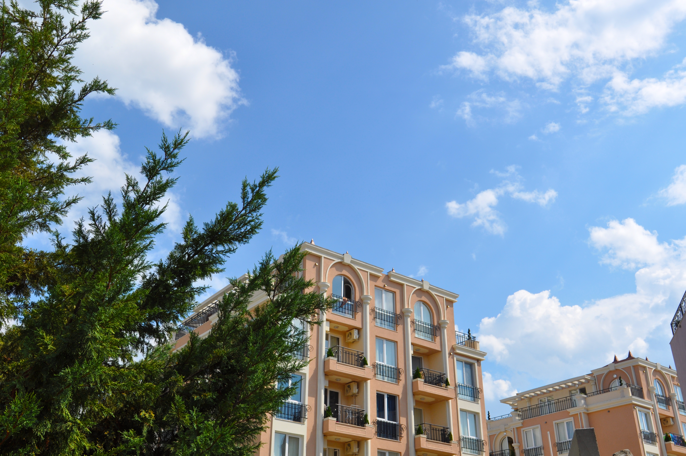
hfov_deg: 53.2
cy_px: 228
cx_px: 343
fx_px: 685
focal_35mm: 36
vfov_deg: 36.8
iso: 200
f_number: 10
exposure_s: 1/400
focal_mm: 24
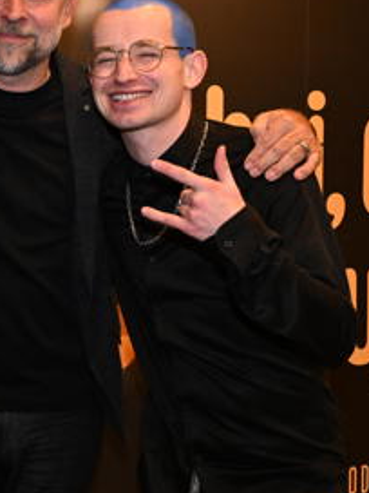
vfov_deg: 23.6
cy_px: 261
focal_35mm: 83
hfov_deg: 17.2
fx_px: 1180
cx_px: -36
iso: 3200
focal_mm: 34
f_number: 5
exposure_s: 1/200
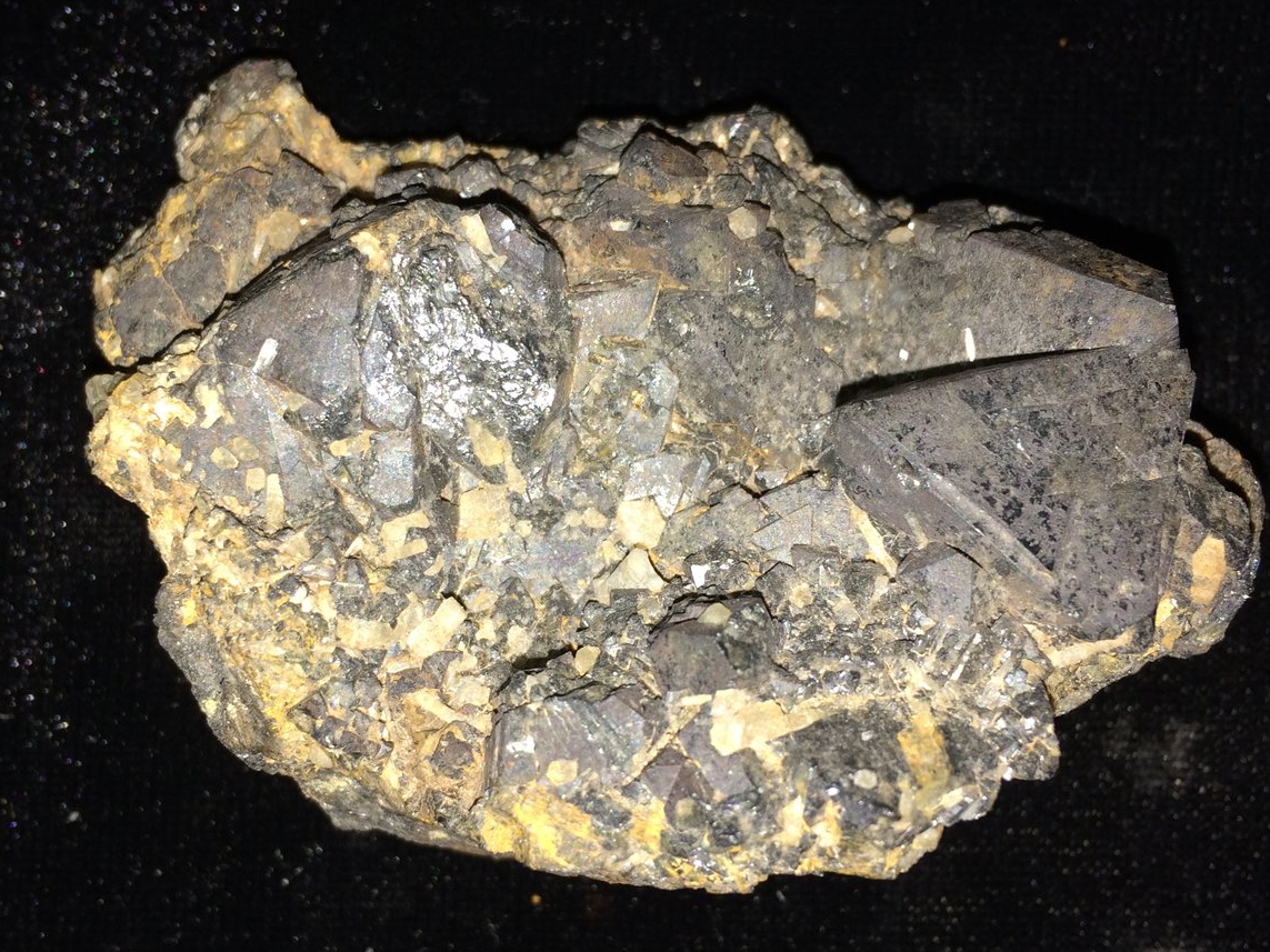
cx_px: 573
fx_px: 1541
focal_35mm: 42
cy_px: 492
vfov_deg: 34.3
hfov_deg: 44.7
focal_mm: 4.12
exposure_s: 1/148
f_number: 2.2
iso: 32
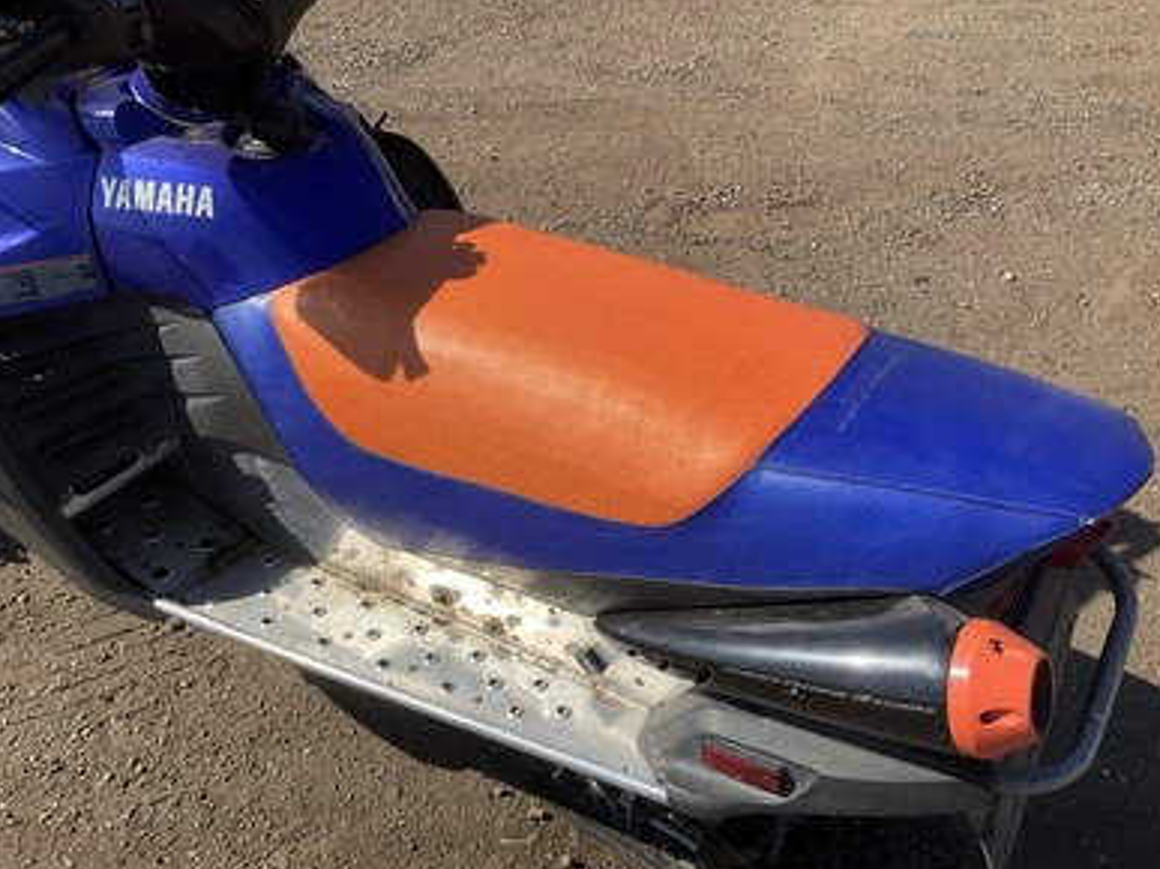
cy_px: 440
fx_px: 1005
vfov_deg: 46.8
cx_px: 596
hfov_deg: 60.0
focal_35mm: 30
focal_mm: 3
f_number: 1.8
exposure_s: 1/1912
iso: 25
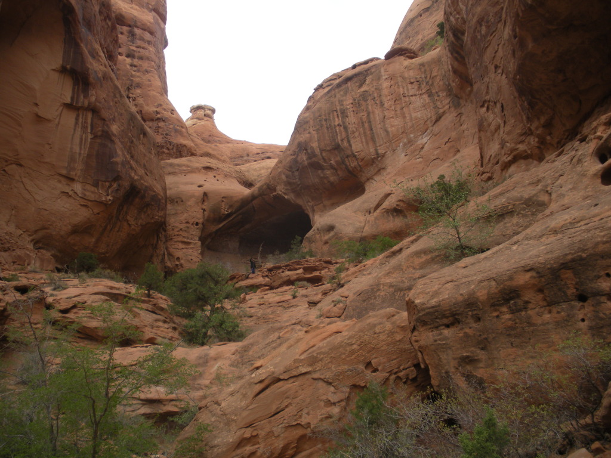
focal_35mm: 36
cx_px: 306
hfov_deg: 51.4
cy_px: 229
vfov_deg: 39.7
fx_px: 635
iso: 64
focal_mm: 6.3
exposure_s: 1/277
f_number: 3.5
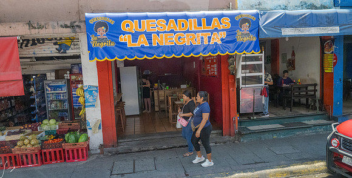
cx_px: 176
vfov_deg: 40.5
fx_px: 242
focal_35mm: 26
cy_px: 90
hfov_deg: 72.1
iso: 8000
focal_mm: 24
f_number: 8
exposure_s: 1/250
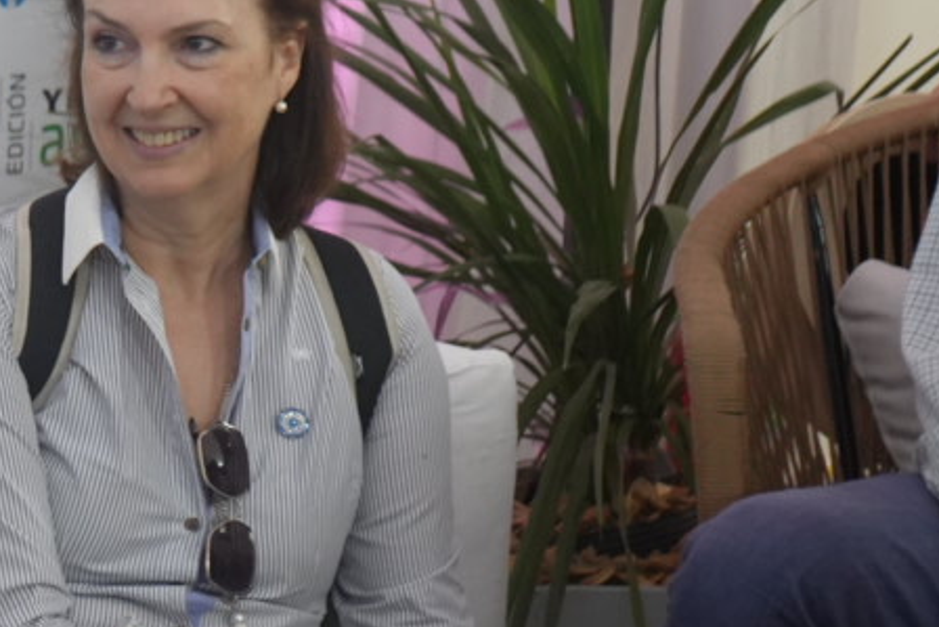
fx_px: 3861
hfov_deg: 13.5
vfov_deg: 9.3
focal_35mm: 148
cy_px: 356
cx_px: -205
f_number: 4.5
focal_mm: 41
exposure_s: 1/160
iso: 1600
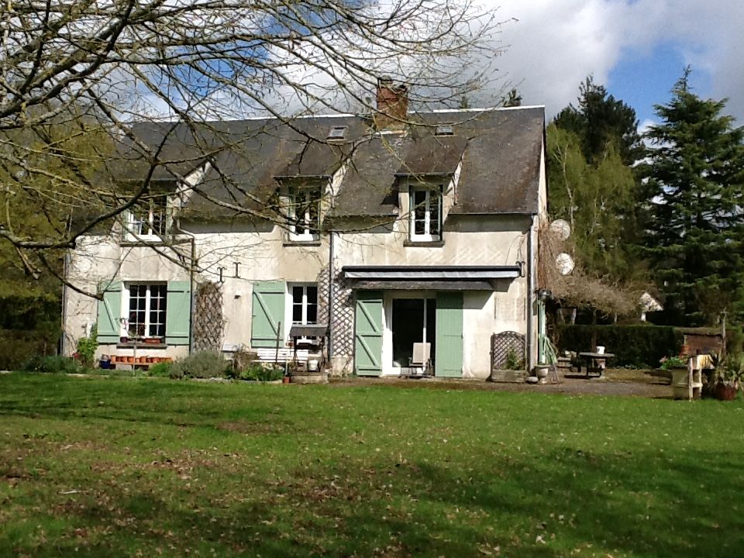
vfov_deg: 32.9
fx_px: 946
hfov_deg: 42.9
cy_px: 279
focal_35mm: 44
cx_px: 372
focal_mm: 2.03
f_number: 2.4
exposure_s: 1/2232
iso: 40
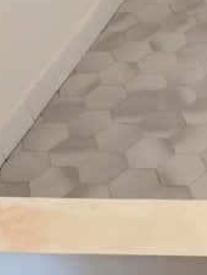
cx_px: 371
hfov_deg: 15.5
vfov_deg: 23.8
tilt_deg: -36.9
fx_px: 653
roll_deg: +1.1
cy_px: 110
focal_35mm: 82
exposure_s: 1/33
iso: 64
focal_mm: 4.15
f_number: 2.2
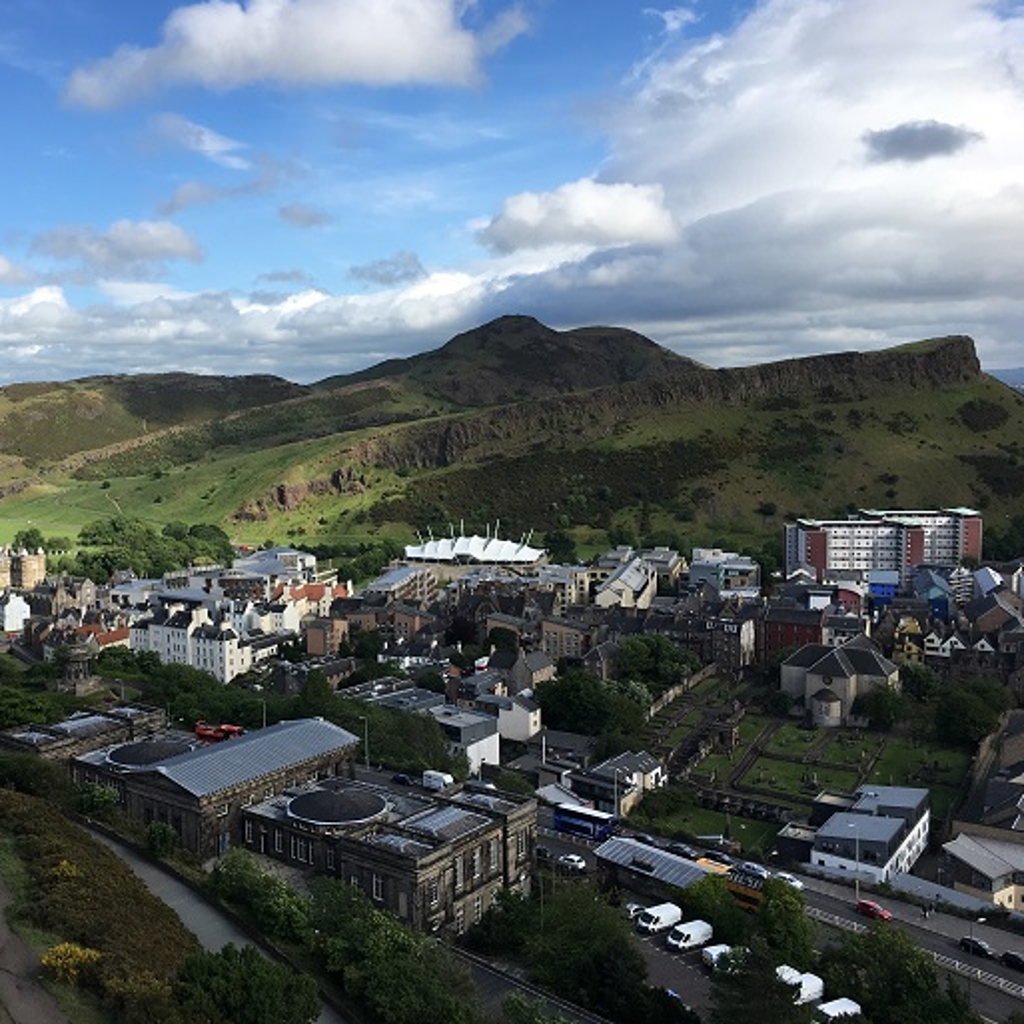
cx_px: 339
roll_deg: +1.9
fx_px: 1171
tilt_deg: -4.2
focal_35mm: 35
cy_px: 508
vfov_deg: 47.2
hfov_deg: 46.5
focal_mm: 4.15
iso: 25
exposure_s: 1/1350
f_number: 2.2
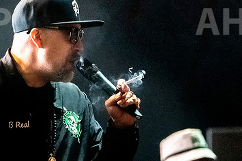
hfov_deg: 6.7
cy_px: 55
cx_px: 57
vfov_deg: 4.5
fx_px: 2058
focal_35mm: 306
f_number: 2.8
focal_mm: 130
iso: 6400
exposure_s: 1/320
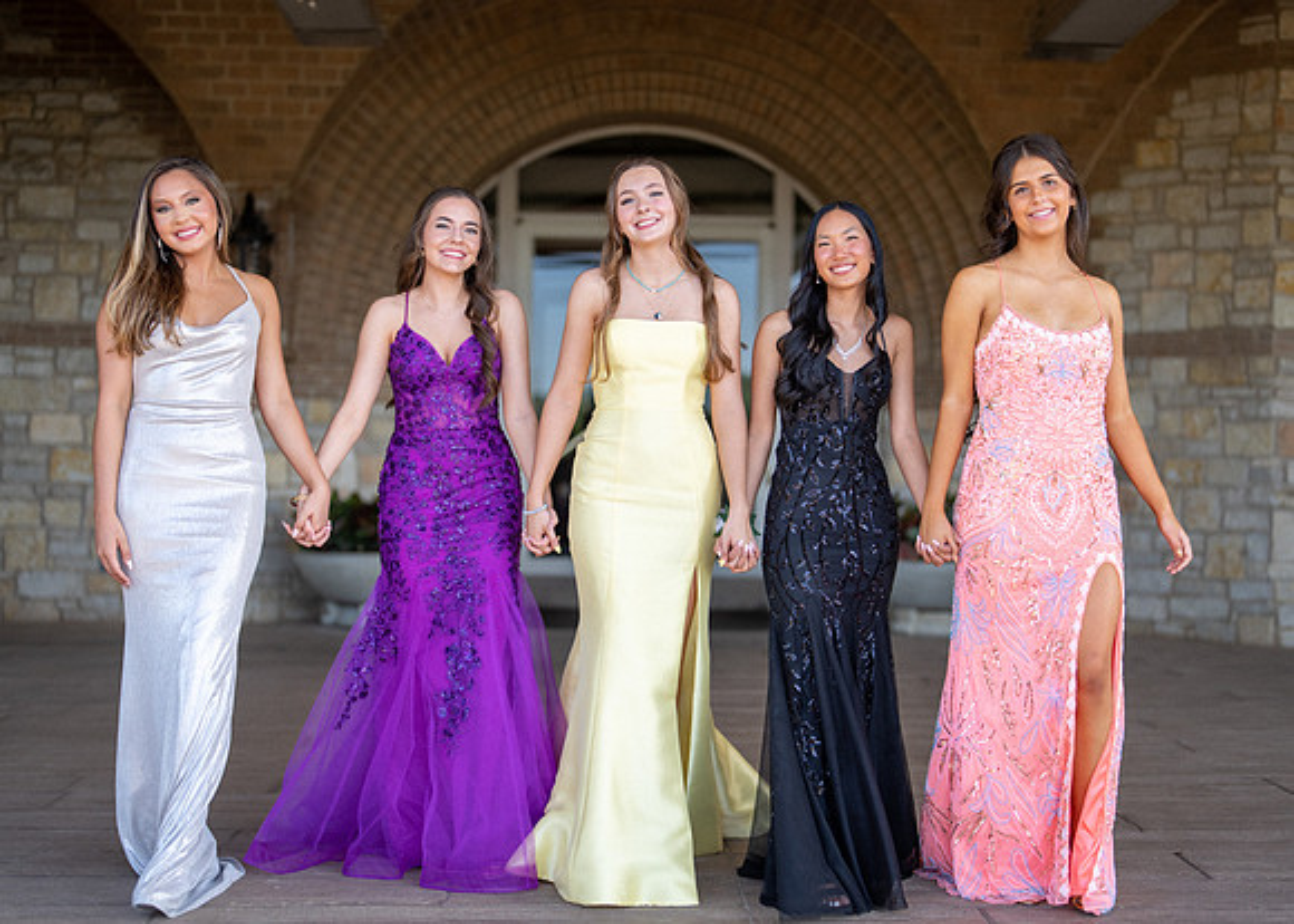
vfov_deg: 26.2
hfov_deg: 36.1
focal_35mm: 54
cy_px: 464
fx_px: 1982
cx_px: 673
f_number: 1.3
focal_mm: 50
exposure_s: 1/1250
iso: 160
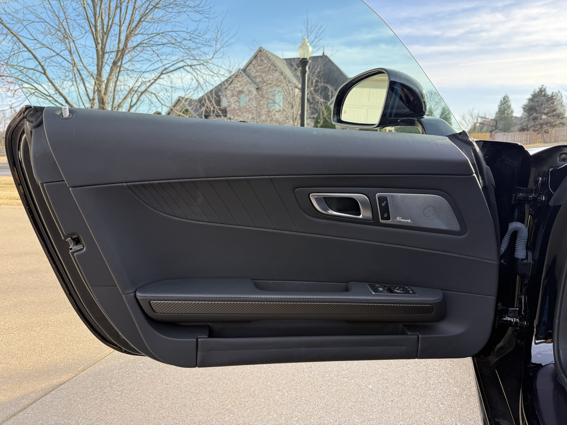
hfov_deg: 71.6
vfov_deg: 56.8
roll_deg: -0.1
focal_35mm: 24
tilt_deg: -10.4
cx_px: 284
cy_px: 212
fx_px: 393
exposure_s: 1/742
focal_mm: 6.76
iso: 100
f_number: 1.78
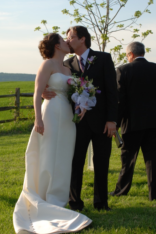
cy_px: 111
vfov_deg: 28.4
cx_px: 68
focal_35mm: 71
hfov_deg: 19.2
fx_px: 460
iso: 100
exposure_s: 1/160
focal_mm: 40
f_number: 6.3
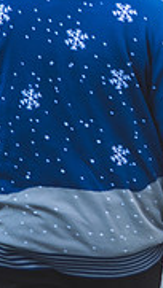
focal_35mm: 670
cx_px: 441
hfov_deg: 1.8
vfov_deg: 3.2
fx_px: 5141
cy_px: 68
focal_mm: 200
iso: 100
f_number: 2.8
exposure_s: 1/200
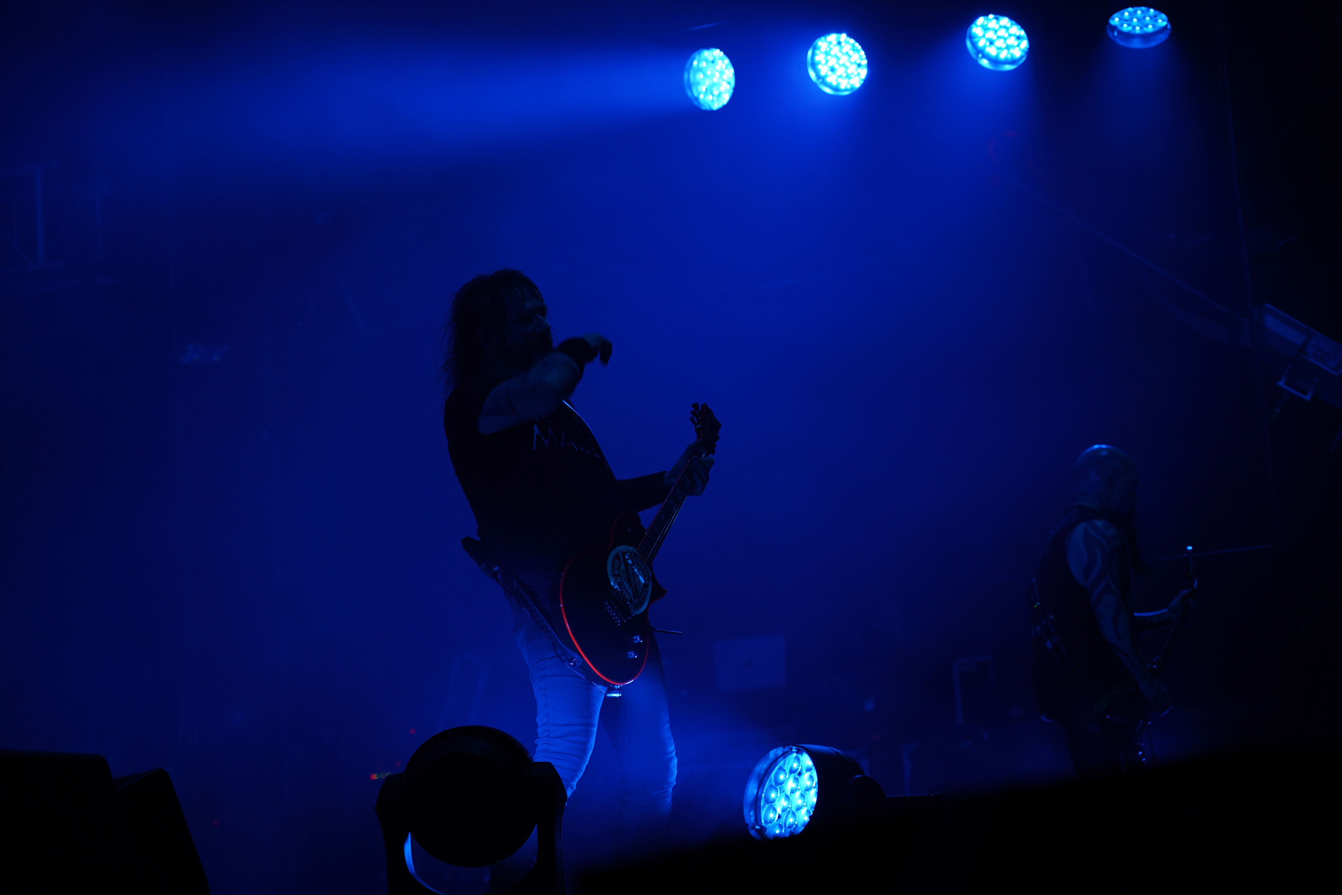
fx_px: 3914
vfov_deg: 13.0
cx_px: 671
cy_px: 448
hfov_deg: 19.5
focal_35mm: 105
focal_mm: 105
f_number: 4
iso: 125
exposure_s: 1/125
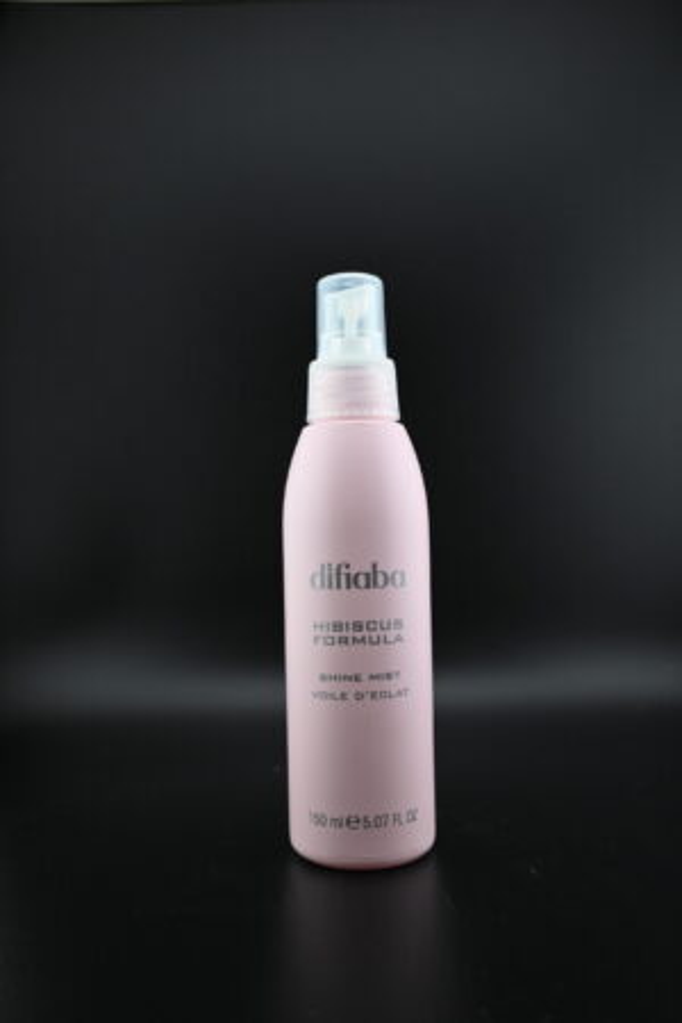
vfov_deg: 59.5
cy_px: 512
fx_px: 895
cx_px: 341
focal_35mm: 32
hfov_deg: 41.7
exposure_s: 1/160
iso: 400
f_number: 4
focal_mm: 21
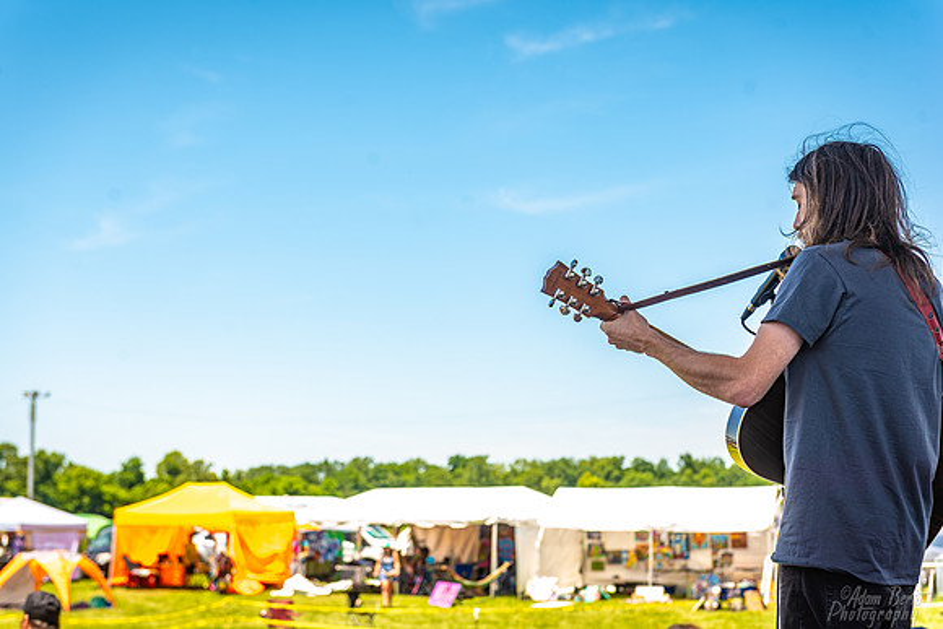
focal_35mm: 70
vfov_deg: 19.5
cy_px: 314
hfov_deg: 28.8
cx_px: 472
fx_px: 1834
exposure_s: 1/200
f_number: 5.6
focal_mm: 70
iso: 100
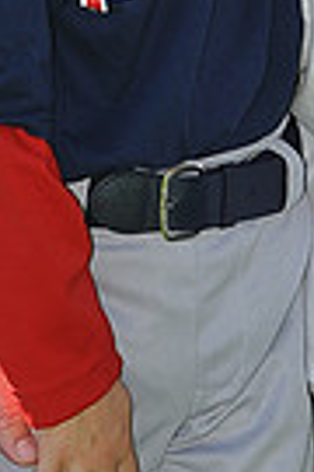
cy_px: -189
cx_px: 311
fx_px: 9302
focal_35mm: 711
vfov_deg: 2.9
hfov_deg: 1.9
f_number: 4.5
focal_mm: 165
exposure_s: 1/800
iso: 200
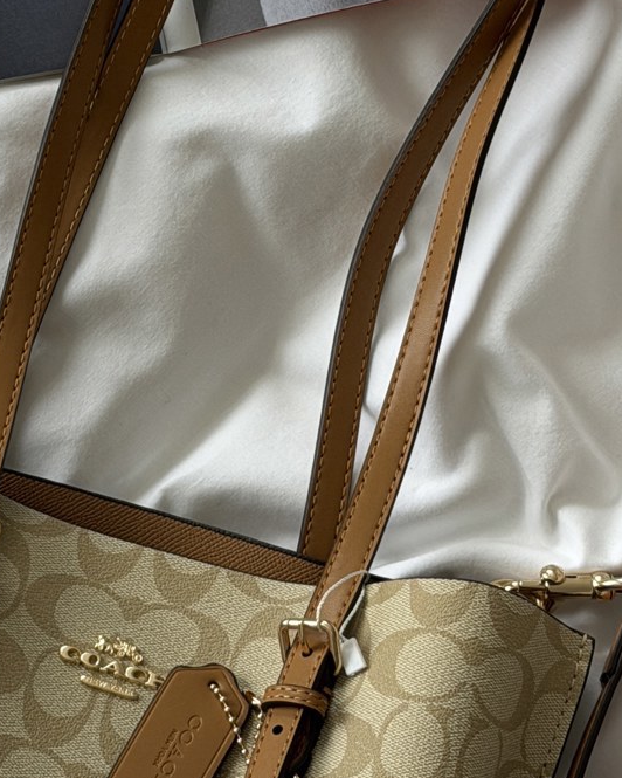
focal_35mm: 141
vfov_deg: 13.6
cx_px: 191
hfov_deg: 10.9
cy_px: 225
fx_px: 3245
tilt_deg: -81.5
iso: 50
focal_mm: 6.76
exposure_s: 1/121
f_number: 1.78
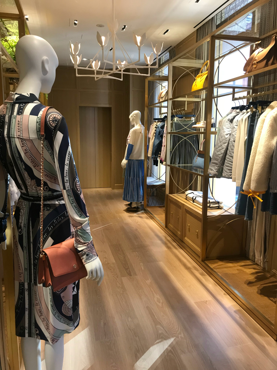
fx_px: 299
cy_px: 185
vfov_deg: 63.4
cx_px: 138
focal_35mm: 28
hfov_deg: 49.7
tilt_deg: -8.9
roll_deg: -0.8
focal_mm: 3.99
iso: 25
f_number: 1.8
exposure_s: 1/33
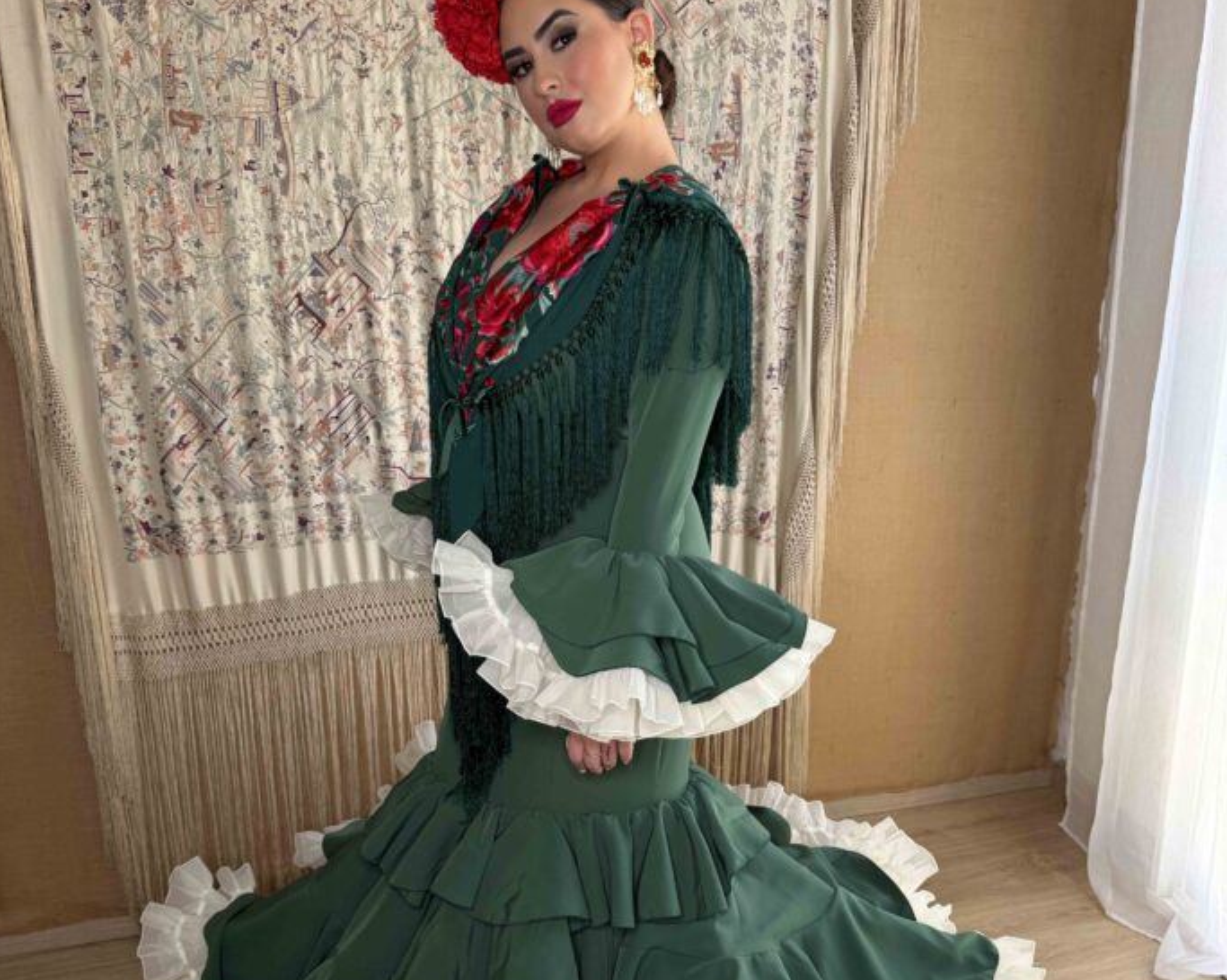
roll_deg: +0.3
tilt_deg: -15.9
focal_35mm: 32
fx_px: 1162
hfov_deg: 55.7
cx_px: 609
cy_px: 602
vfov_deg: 45.5
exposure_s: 1/121
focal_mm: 6.76
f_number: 1.78
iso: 100
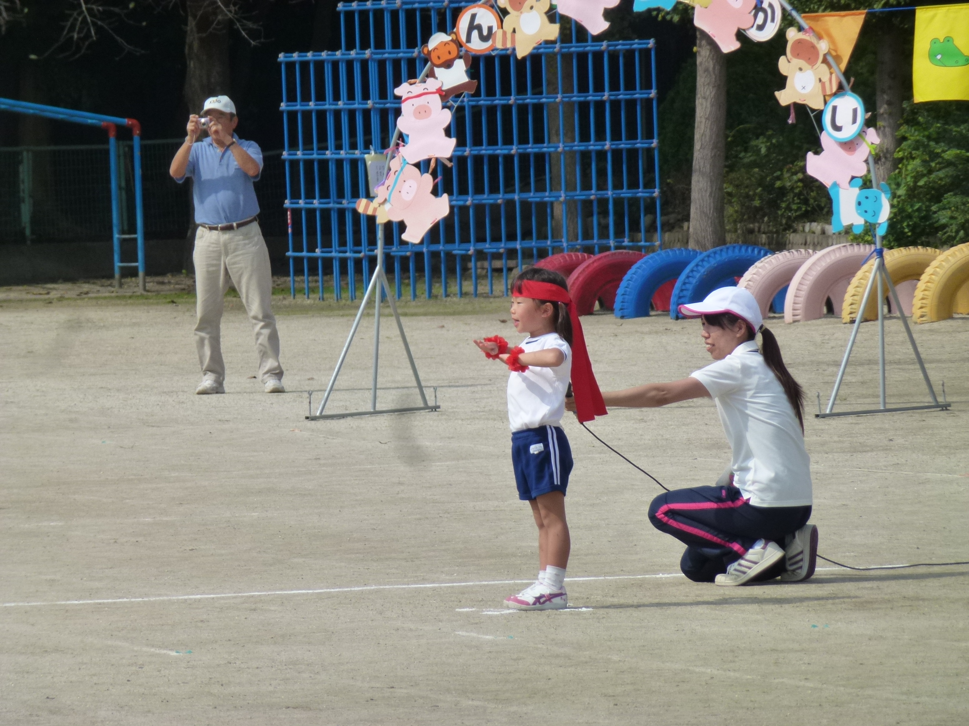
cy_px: 363
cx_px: 484
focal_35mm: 384
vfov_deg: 3.9
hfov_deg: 5.2
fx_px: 10749
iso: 160
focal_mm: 68.8
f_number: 5.9
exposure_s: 1/800
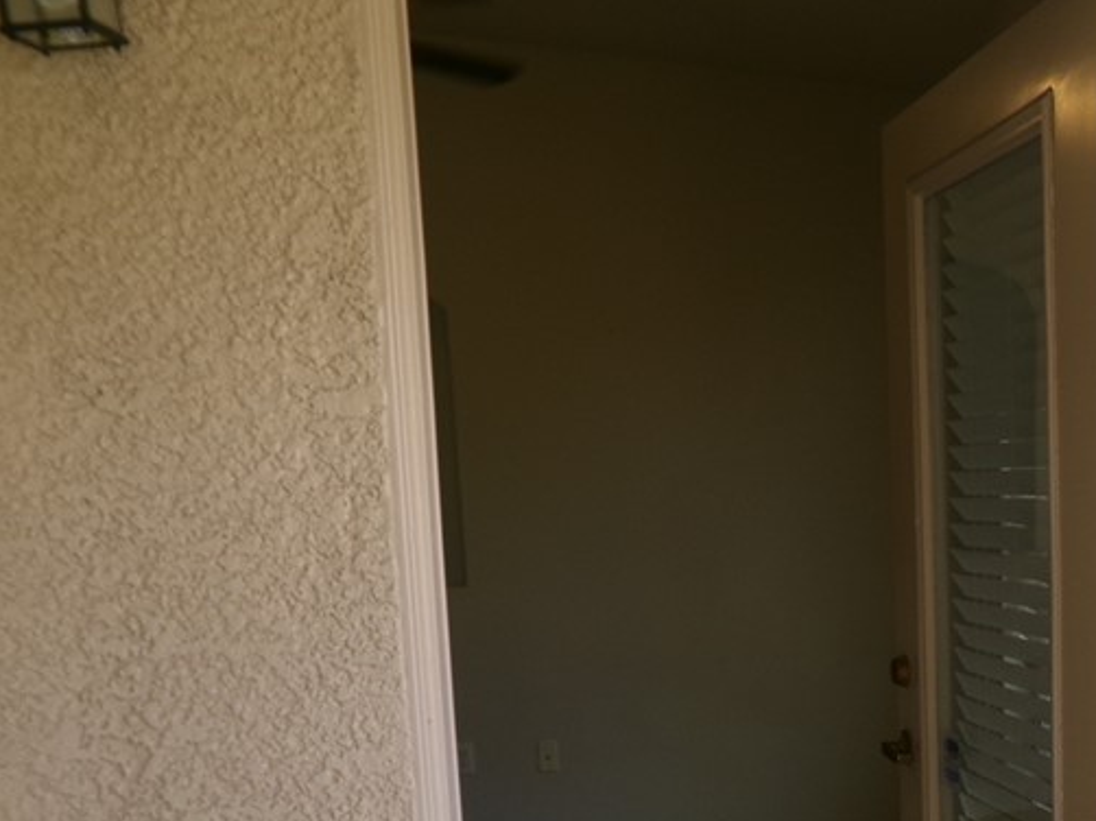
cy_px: 725
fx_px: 1551
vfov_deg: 28.6
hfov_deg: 38.3
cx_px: 766
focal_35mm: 49
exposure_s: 1/110
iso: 100
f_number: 3.7
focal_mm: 4.3
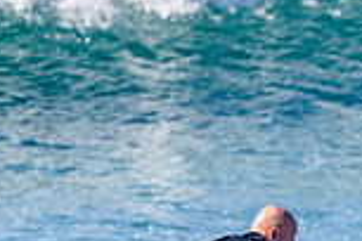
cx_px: 295
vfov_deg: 0.6
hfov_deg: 0.9
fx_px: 23408
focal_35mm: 2328
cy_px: 370
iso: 220
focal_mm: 500
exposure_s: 1/2000
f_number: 5.6
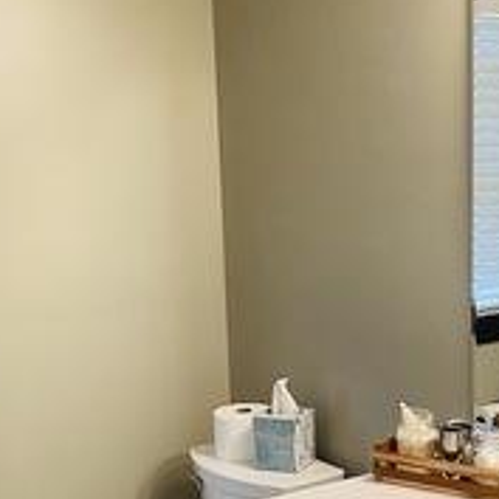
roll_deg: +0.1
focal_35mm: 65
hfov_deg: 25.7
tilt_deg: -10.9
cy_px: 372
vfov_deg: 26.2
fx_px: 1060
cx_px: 438
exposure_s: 1/60
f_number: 1.8
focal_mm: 4.25
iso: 100
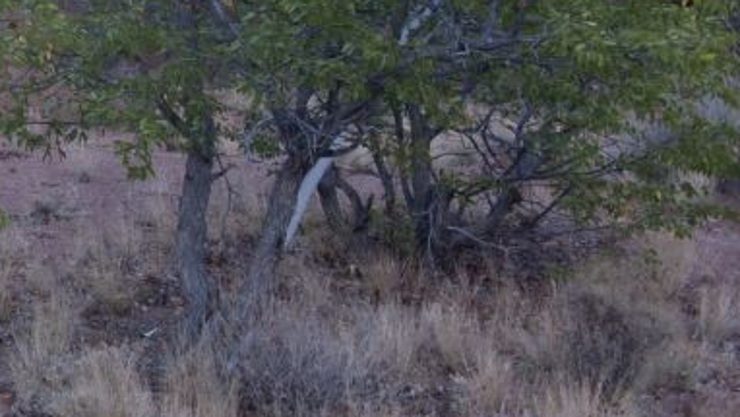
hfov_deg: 12.5
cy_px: -540
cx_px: -794
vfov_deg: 7.7
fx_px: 2924
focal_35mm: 149
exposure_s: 5
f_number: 8
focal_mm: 34
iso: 800
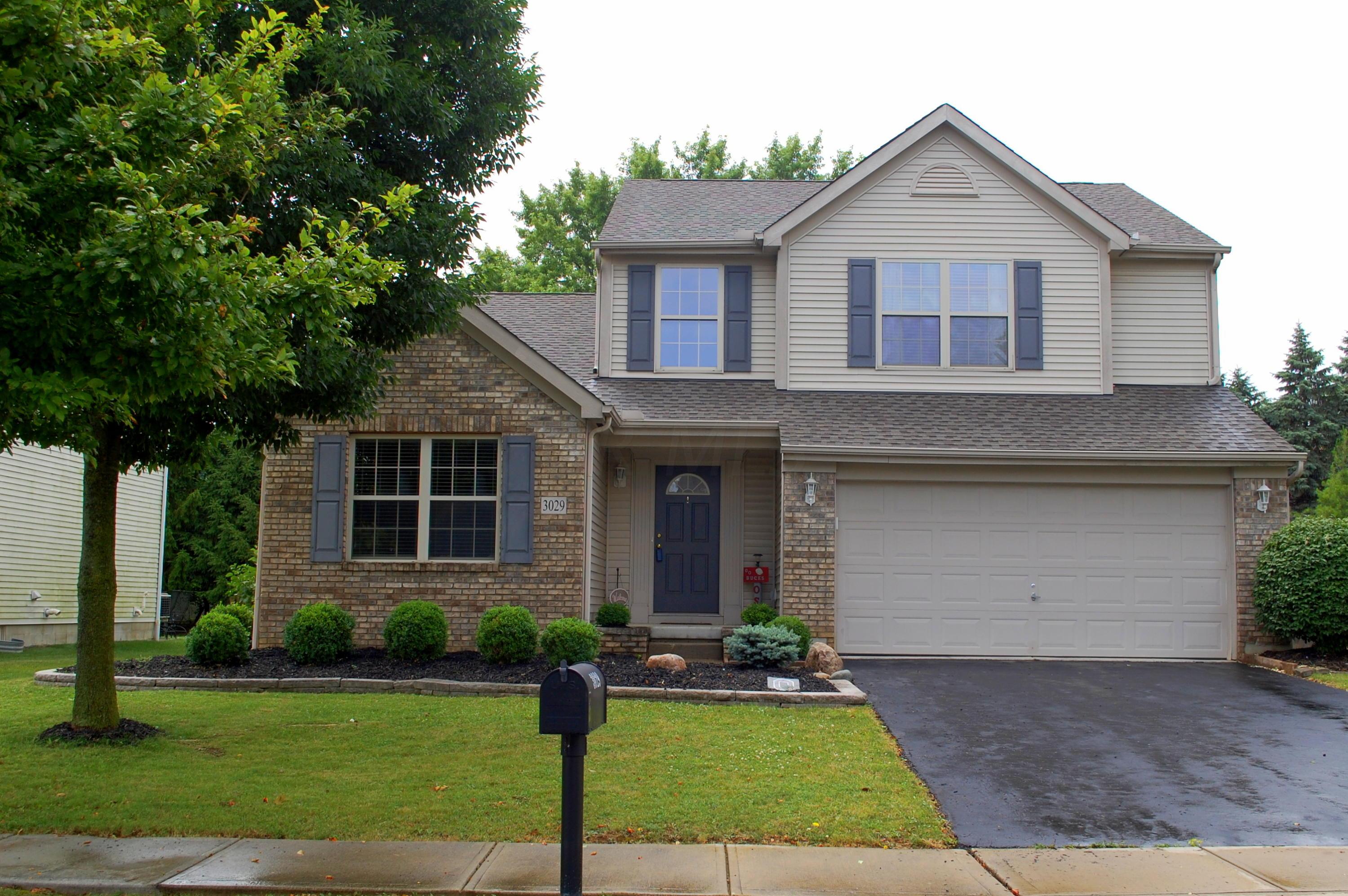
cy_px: 448
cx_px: 674
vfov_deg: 36.8
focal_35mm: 36
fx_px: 1347
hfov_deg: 53.2
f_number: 7.1
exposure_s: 1/200
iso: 200
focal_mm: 24
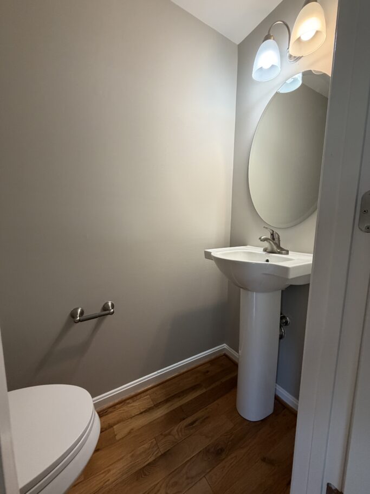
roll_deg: -1.0
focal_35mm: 14
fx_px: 200
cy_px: 247
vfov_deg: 102.1
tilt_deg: -6.5
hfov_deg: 85.7
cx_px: 185
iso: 250
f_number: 2.2
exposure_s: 1/120
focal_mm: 2.22
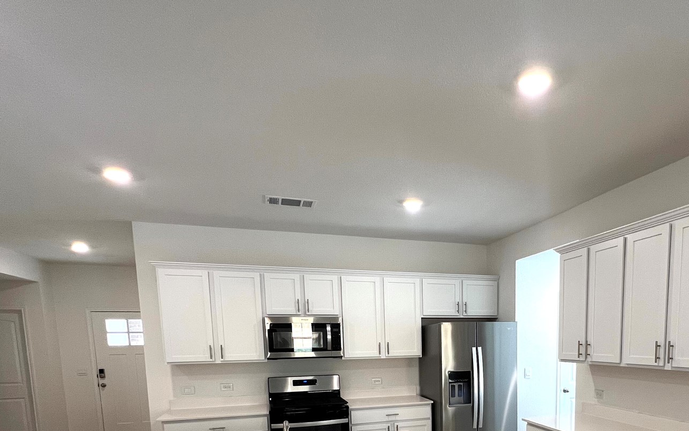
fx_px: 413
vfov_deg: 48.7
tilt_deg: -6.7
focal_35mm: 22
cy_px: 395
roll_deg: +0.5
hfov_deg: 77.6
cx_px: 446
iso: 200
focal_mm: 1.57
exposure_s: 1/120
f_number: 1.8
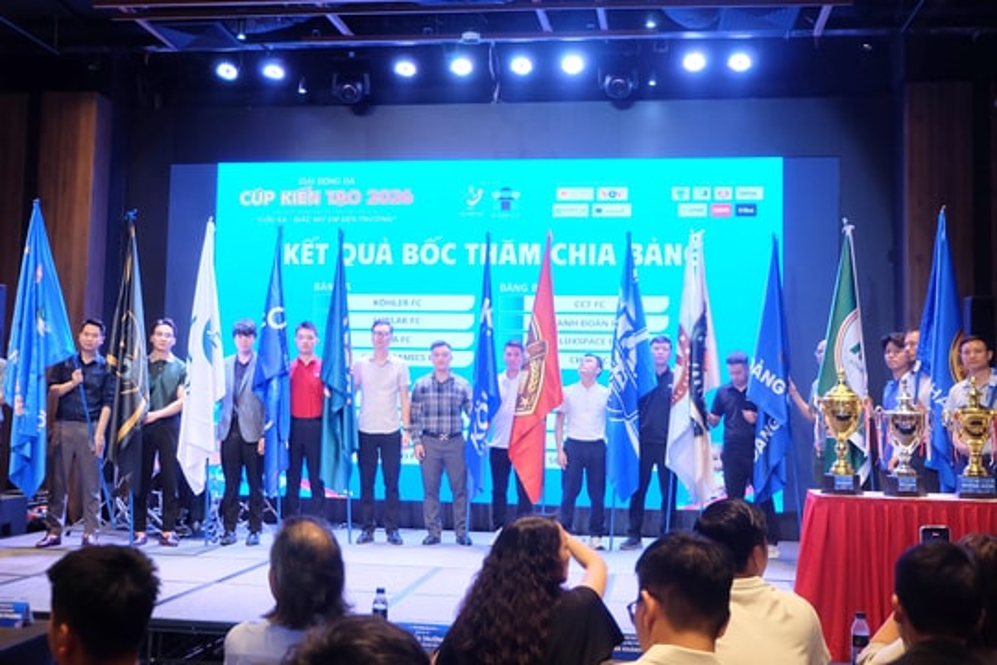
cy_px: 332
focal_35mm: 29
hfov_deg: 63.7
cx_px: 498
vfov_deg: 45.0
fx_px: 803
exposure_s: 1/28
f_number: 3.8
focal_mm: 19.2
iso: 800
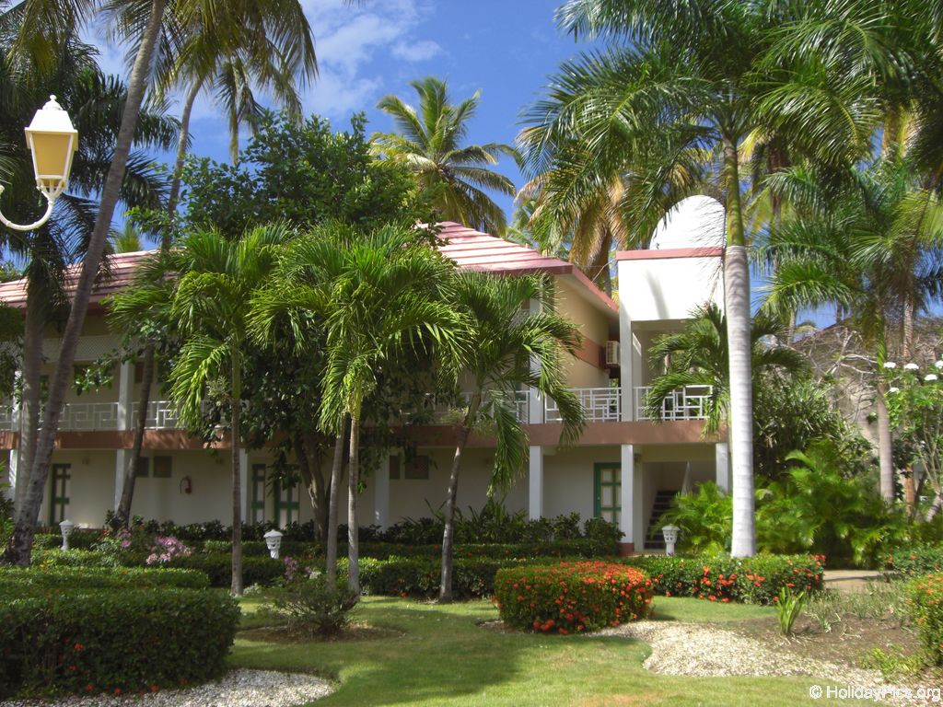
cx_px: 472
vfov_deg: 37.7
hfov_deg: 49.0
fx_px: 1035
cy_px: 354
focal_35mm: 38
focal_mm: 6.2
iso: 64
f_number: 2.7
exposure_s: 1/800
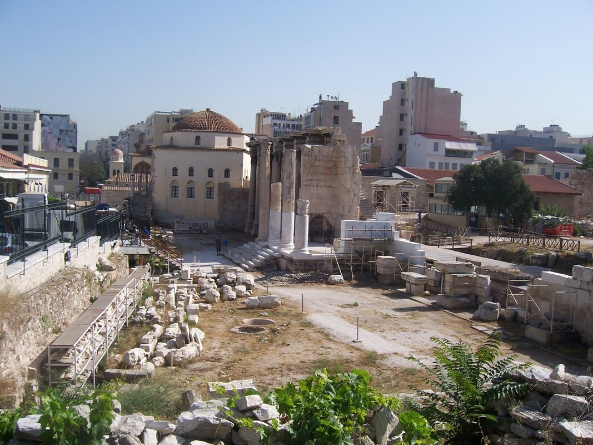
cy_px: 222
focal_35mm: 36
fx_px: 617
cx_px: 296
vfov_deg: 39.6
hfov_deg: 51.4
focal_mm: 6.2
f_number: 4.5
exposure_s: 1/640
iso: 80
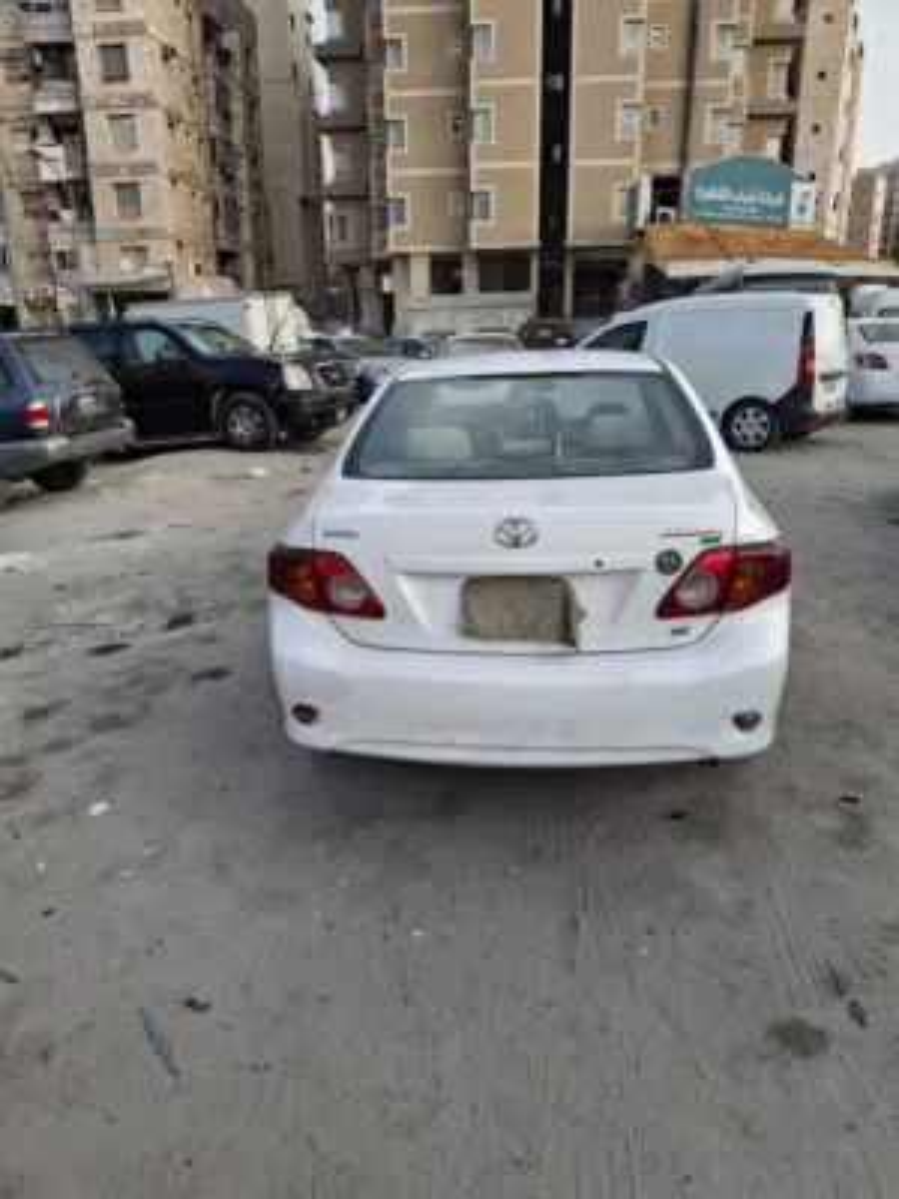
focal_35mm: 25
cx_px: 450
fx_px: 866
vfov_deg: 69.4
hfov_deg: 54.9
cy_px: 600
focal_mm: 4.69
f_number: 1.8
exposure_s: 1/311
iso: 32
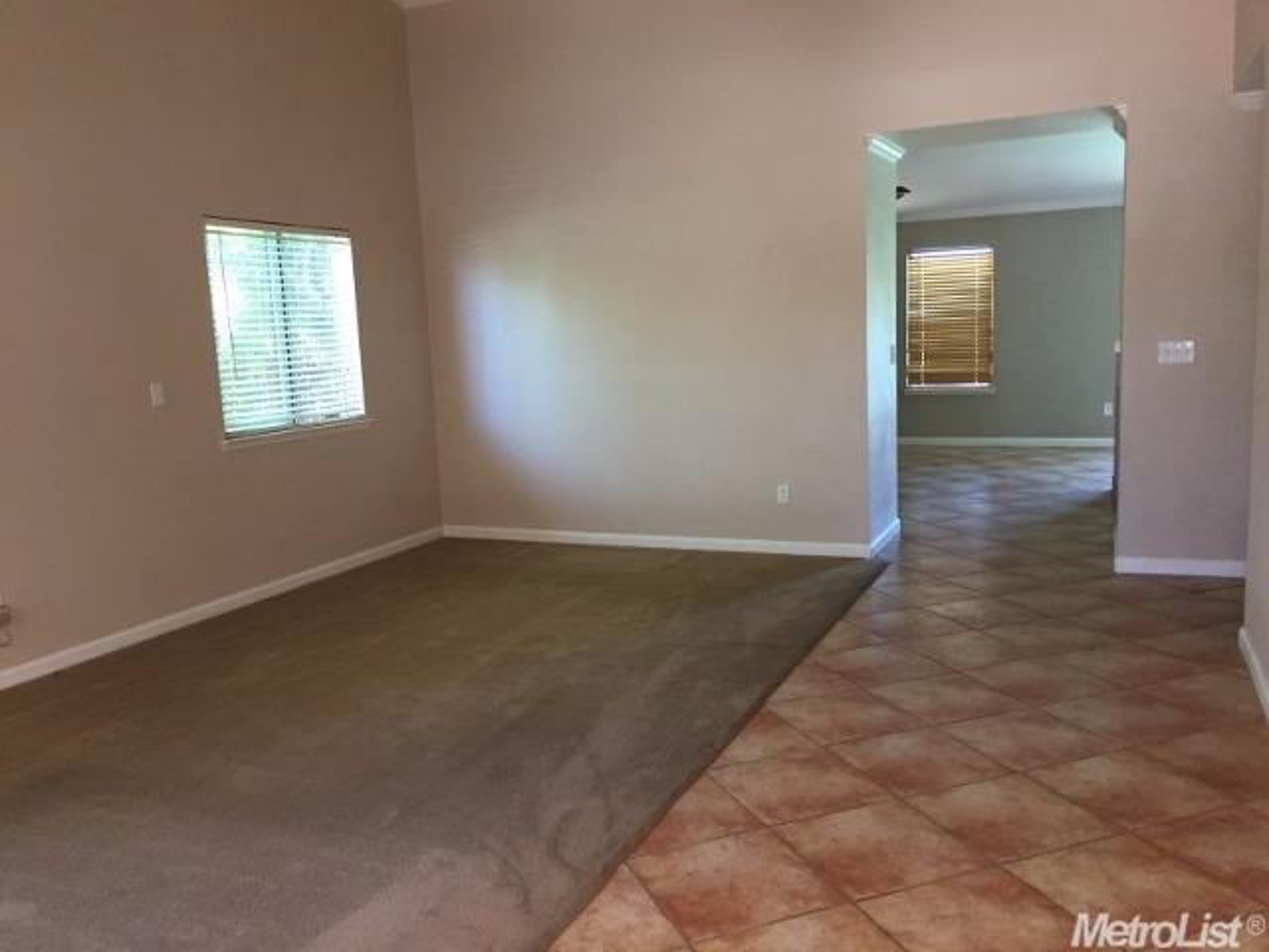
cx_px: 634
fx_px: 1063
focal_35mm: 29
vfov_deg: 48.2
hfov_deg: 61.7
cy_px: 476
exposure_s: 1/30
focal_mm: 4.15
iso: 125
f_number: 2.2
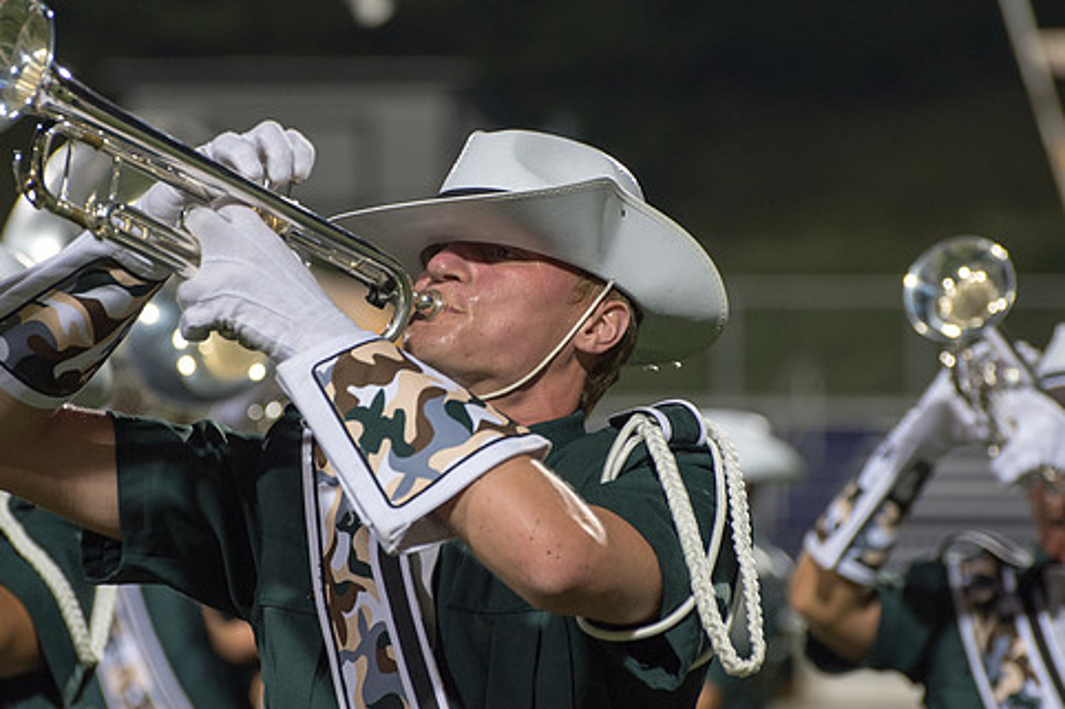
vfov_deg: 5.4
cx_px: 471
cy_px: 365
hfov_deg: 8.1
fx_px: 7482
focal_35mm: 253
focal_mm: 165
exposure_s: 1/160
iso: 1400
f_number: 5
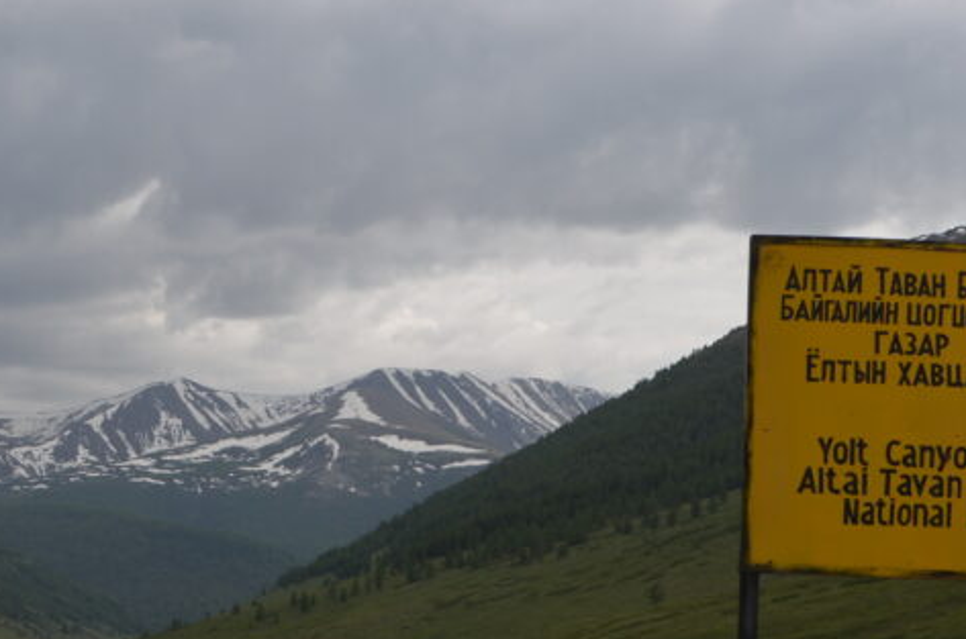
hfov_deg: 25.9
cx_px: 674
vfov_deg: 17.4
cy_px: 390
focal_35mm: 78
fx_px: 2088
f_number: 7.1
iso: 100
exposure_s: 1/200
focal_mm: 24
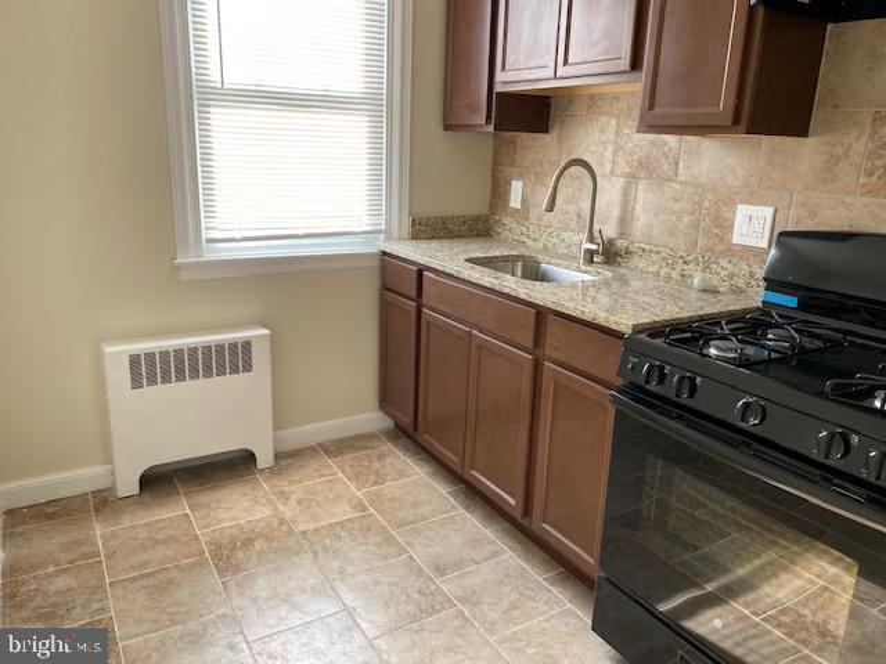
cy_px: 332
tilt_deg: -15.3
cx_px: 443
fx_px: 665
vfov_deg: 53.1
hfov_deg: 67.3
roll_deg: -1.3
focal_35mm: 26
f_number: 1.8
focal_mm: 4.25
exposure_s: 1/122
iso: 50
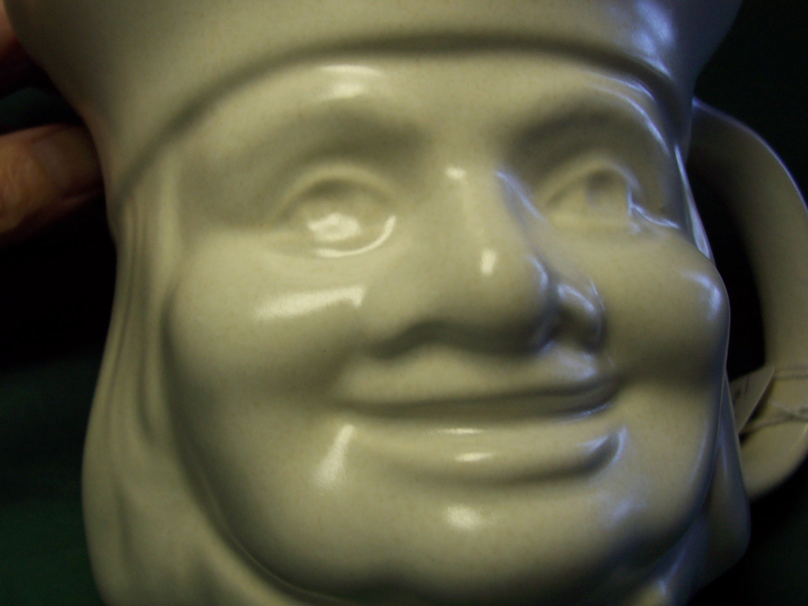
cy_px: 303
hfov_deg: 50.1
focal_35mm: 37
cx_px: 404
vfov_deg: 38.7
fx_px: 864
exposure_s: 1/180
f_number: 2.8
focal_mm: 5.6
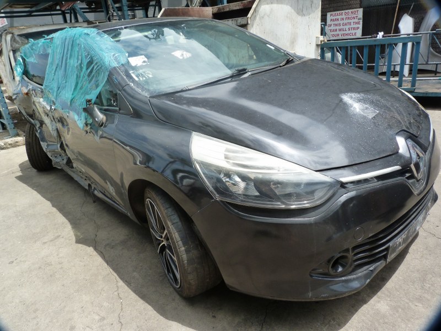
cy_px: 166
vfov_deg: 54.9
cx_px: 220
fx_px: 318
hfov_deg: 69.4
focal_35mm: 25
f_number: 4.5
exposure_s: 1/250
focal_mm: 4.5
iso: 125
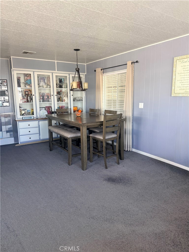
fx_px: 175
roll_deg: +0.2
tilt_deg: -8.1
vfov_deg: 71.6
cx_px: 94
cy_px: 126
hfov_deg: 56.8
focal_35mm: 24
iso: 200
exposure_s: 1/121
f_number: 1.78
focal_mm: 6.76
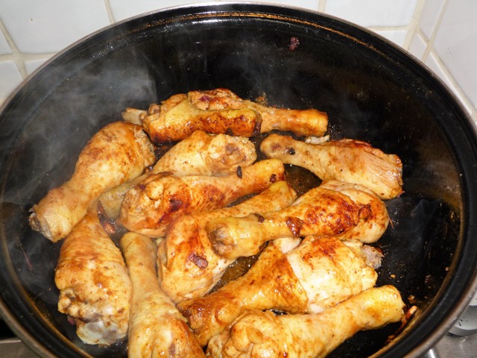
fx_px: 441
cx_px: 238
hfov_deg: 56.8
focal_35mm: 32
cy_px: 179
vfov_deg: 44.2
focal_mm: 5.3
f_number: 3.5
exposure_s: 1/30
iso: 100
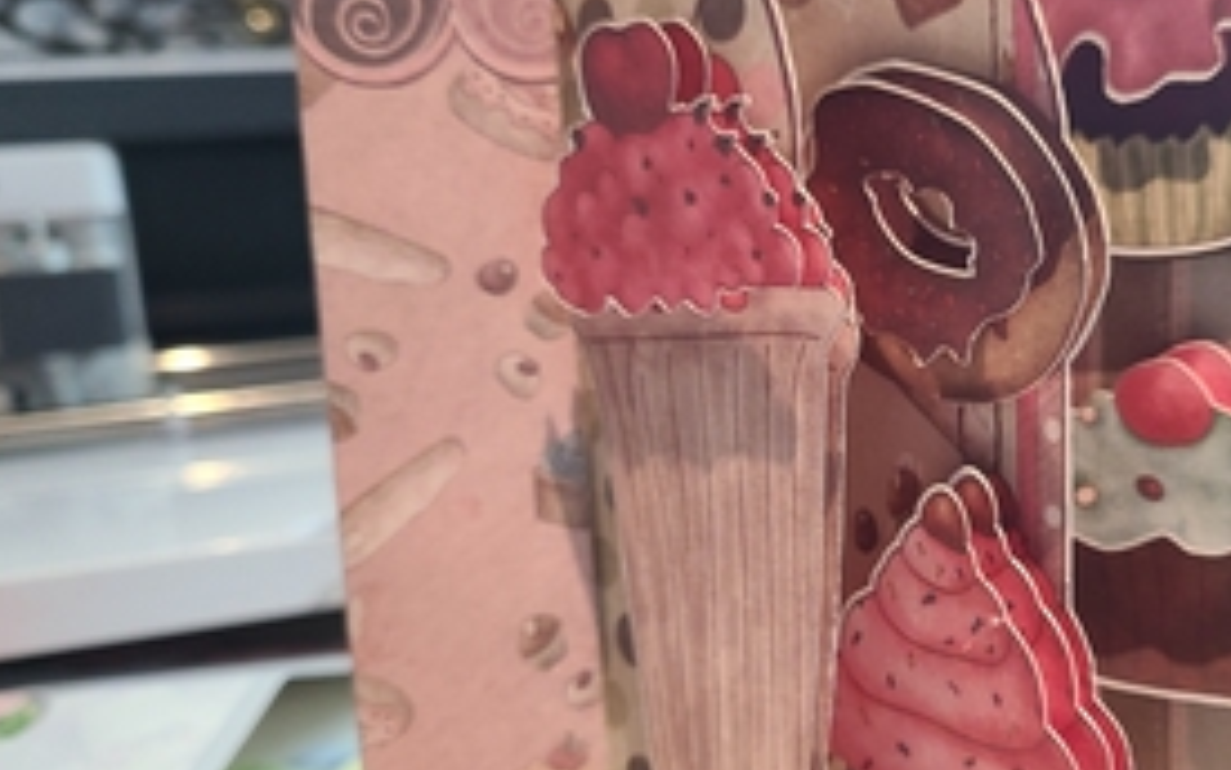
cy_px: 459
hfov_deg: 43.3
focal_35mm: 45
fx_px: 1510
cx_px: 877
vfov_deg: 28.5
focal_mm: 5.4
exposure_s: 1/60
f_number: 1.8
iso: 250
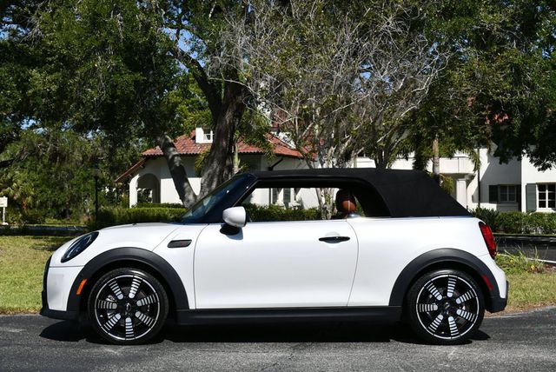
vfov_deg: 22.7
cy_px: 186
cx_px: 278
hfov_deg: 33.4
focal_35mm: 60
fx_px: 927
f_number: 9
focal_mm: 30
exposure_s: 1/320
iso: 100
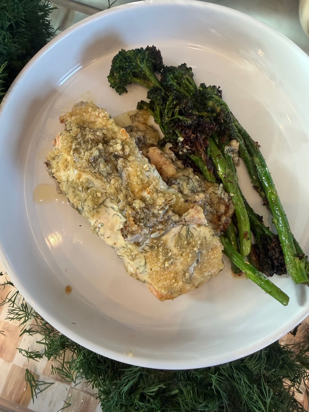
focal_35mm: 24
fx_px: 286
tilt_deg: -79.2
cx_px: 154
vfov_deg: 71.6
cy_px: 206
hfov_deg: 56.8
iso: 200
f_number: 2.2
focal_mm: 2.22
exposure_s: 1/120
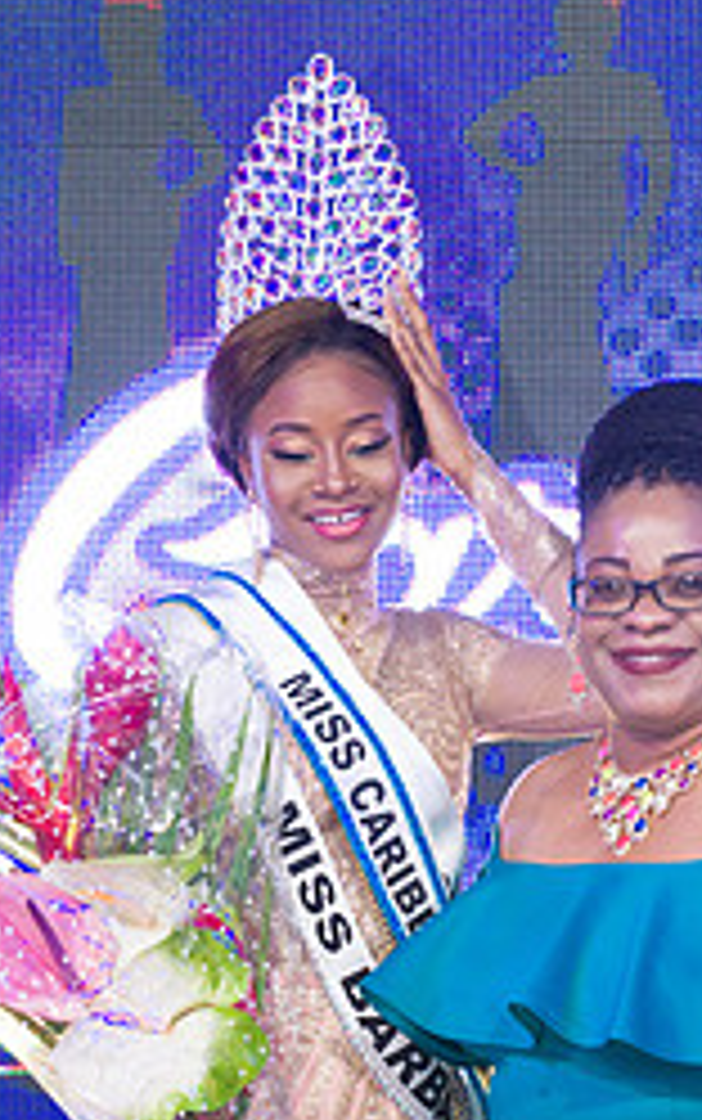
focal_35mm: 114
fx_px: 3484
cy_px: 796
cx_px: 338
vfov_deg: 18.2
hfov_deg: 11.5
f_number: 5
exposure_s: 1/160
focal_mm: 62
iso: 4000
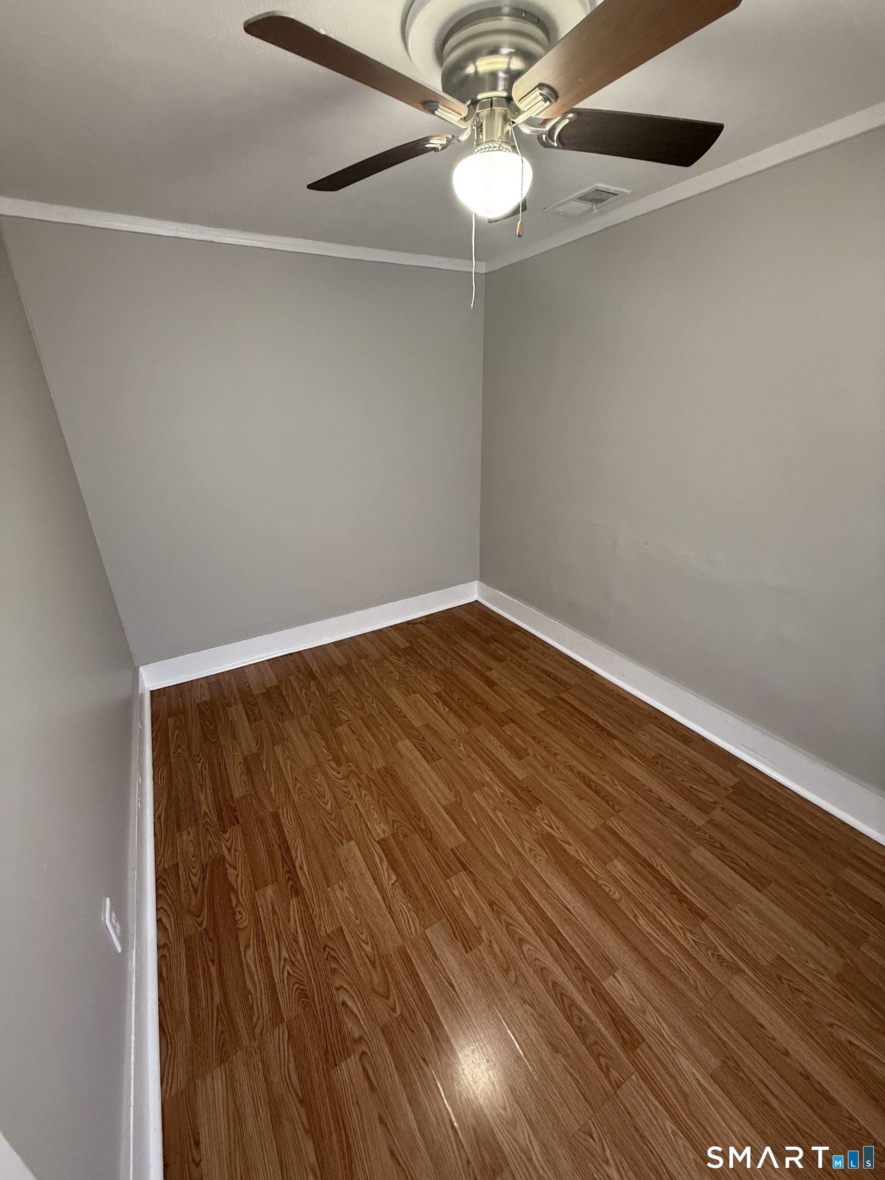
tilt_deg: -21.6
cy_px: 590
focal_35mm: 14
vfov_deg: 102.1
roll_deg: +1.1
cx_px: 442
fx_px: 477
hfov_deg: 85.7
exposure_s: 1/60
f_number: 2.2
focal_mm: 2.22
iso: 320
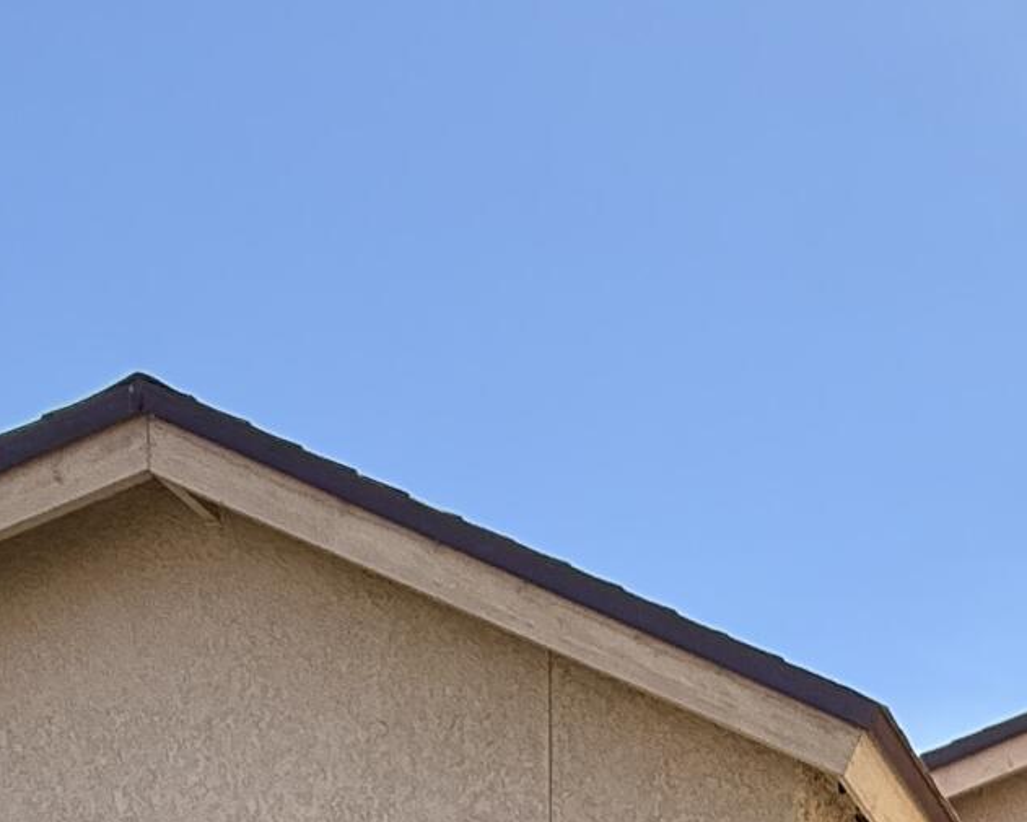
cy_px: 1590
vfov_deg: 17.6
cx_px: 1437
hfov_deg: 24.3
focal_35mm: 65
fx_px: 1976
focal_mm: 2.22
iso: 64
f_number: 2.2
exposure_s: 1/717
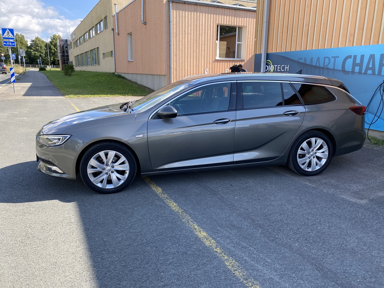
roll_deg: -0.7
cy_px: 144
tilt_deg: -13.6
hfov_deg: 67.3
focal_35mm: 26
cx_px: 192
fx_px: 288
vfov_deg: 53.1
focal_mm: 4.25
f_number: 1.8
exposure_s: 1/630
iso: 32
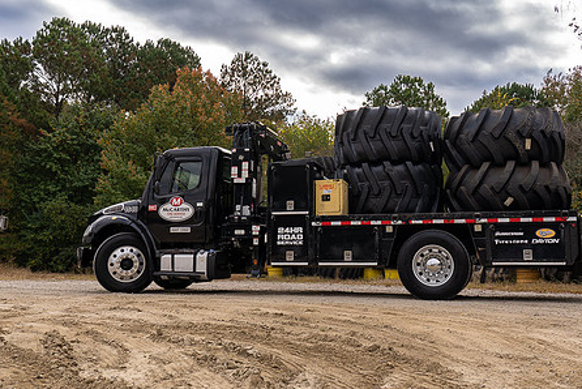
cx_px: 314
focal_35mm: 39
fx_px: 631
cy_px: 172
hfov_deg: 49.5
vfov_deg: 34.2
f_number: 5.6
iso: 100
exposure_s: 1/125
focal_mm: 30
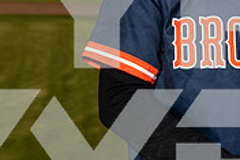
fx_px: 813
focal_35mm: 122
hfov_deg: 16.8
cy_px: -3
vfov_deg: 11.1
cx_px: 154
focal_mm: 37
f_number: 5
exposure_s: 1/200
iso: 500
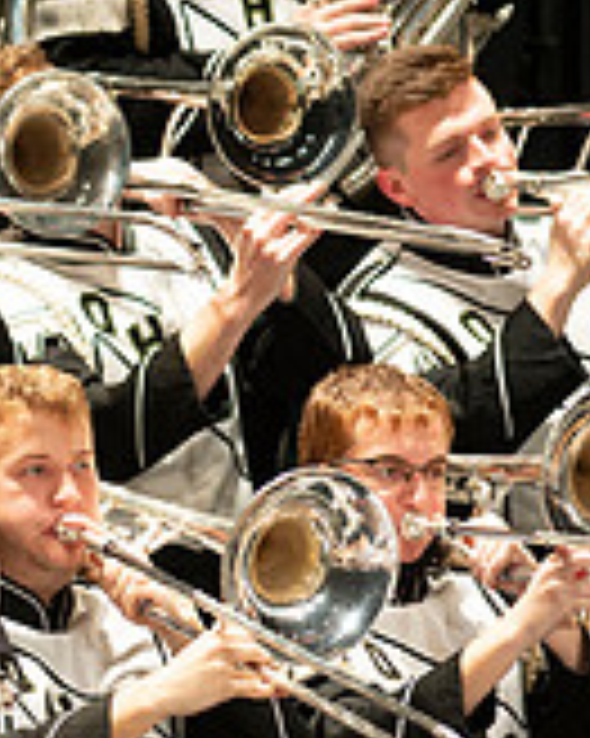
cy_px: 454
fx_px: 21716
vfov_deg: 1.9
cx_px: -365
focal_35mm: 994
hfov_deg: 1.6
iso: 3200
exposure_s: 1/500
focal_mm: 300
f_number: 2.8
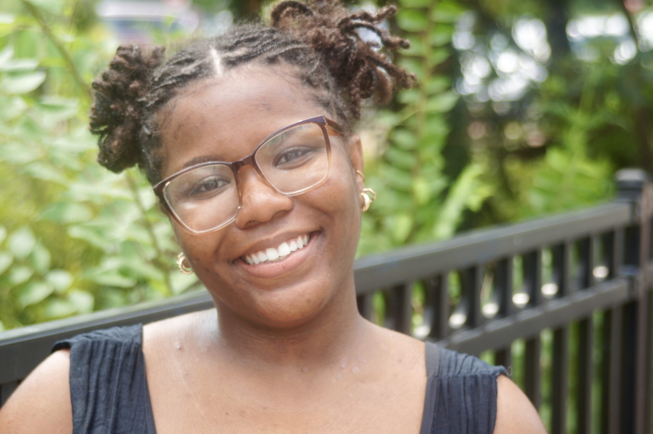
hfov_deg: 19.5
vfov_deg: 13.0
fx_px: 1902
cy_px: 217
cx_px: 326
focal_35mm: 105
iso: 100
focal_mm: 70
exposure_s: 1/80
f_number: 4.5
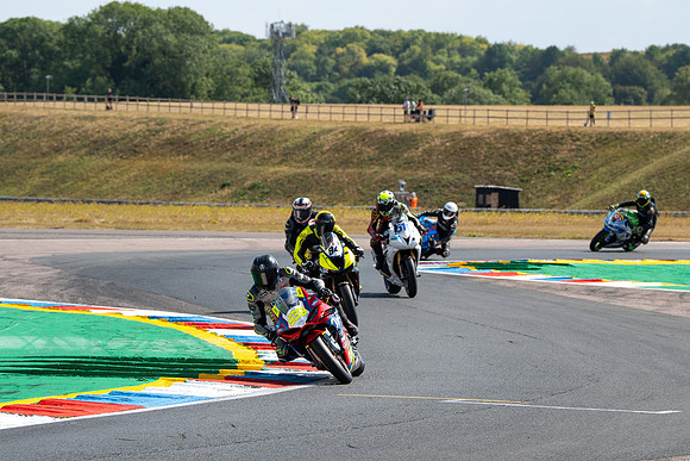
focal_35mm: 230
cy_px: 196
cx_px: 396
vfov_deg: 6.0
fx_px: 4404
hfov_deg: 9.0
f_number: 7.1
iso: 125
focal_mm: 200
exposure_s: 1/500
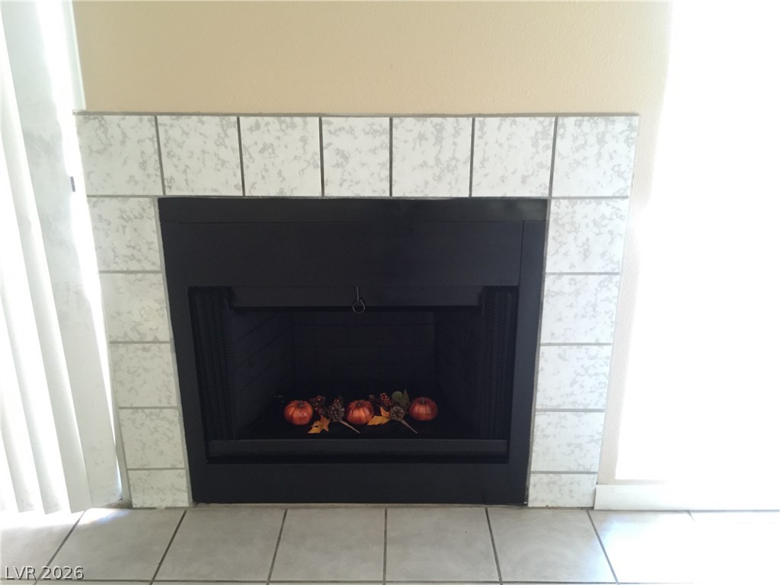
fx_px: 653
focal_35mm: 29
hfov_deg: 61.7
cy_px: 292
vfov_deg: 48.2
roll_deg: +0.5
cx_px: 390
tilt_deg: -18.2
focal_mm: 4.15
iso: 125
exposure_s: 1/10
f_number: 2.2
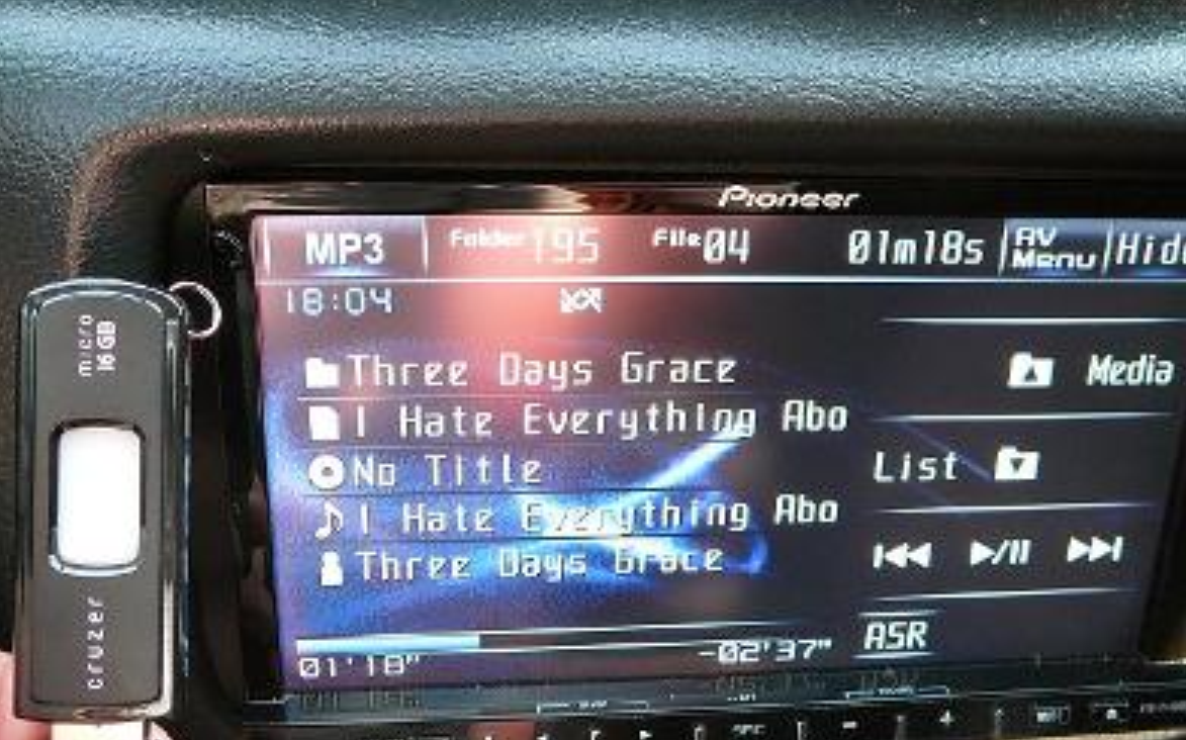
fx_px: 1228
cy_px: 452
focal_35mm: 38
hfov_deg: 51.6
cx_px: 582
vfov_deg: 33.4
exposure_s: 1/30
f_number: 2.8
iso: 200
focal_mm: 5.2
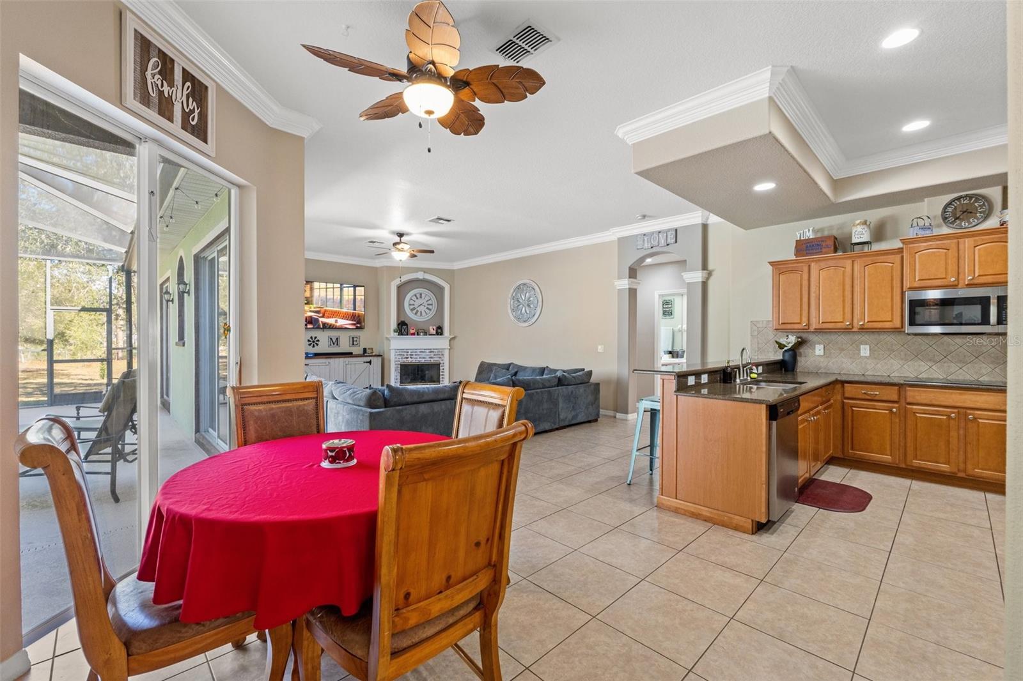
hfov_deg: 100.4
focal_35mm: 15
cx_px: 512
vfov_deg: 77.3
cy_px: 340
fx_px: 426
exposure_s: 1/3
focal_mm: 10
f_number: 7.1
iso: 400
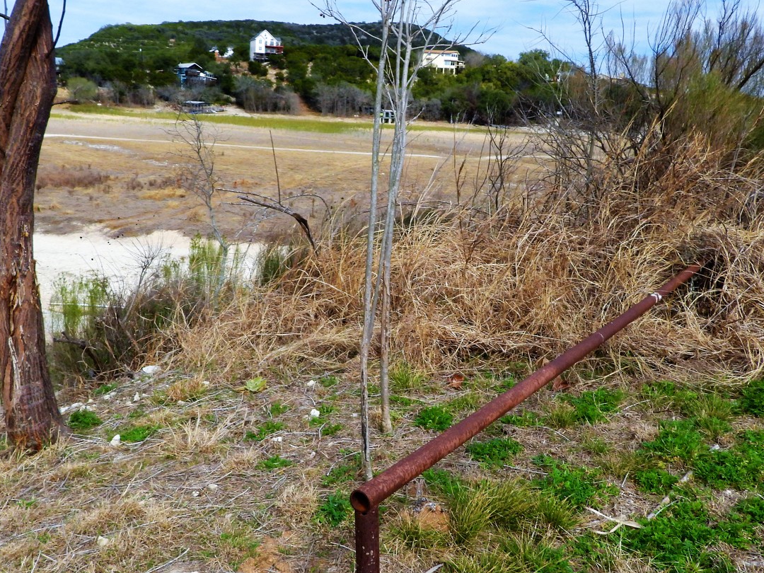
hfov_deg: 56.7
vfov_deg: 44.1
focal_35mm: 32
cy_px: 302
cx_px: 345
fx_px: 706
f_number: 2.8
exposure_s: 1/2000
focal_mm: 4.3
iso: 100
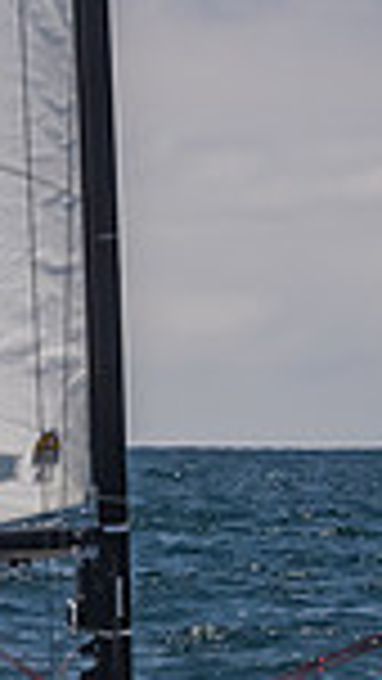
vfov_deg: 4.2
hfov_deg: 2.3
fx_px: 9197
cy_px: 865
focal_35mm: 511
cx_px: -849
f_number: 14
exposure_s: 1/1250
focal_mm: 85
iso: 640
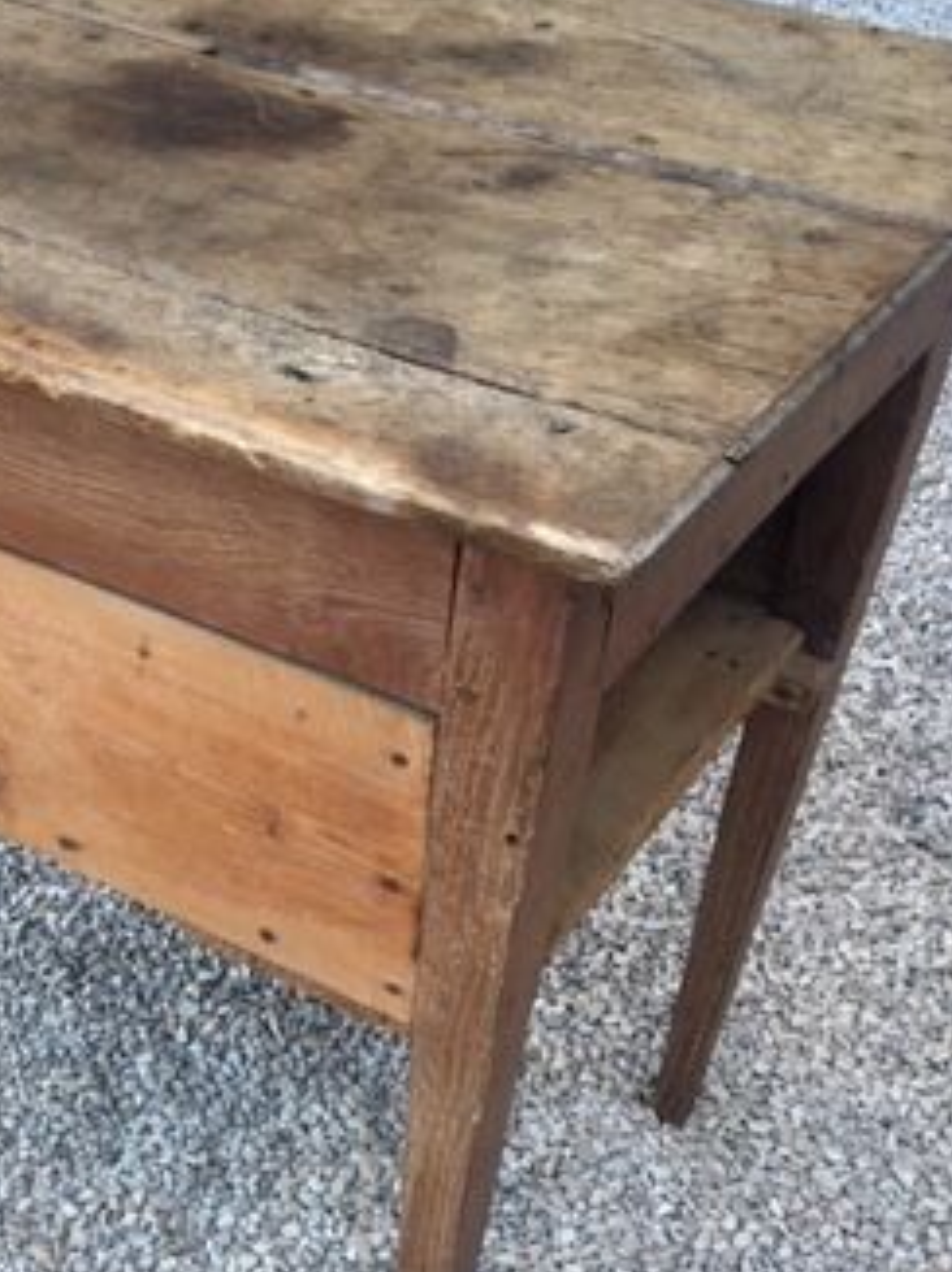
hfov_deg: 25.1
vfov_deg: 33.0
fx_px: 2093
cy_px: 995
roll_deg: -1.8
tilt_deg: -41.1
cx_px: 160
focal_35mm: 57
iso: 25
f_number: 2.2
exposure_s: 1/100
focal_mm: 4.15
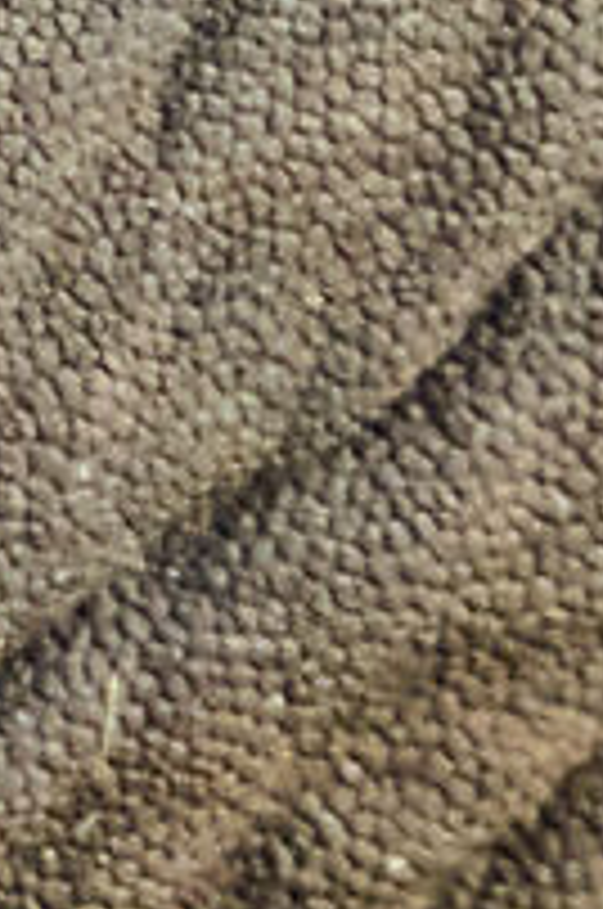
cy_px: -976
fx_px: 270096
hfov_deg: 0.1
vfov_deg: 0.2
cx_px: -3272
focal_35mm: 10714
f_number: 5.6
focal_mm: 600
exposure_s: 1/1600
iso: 2500
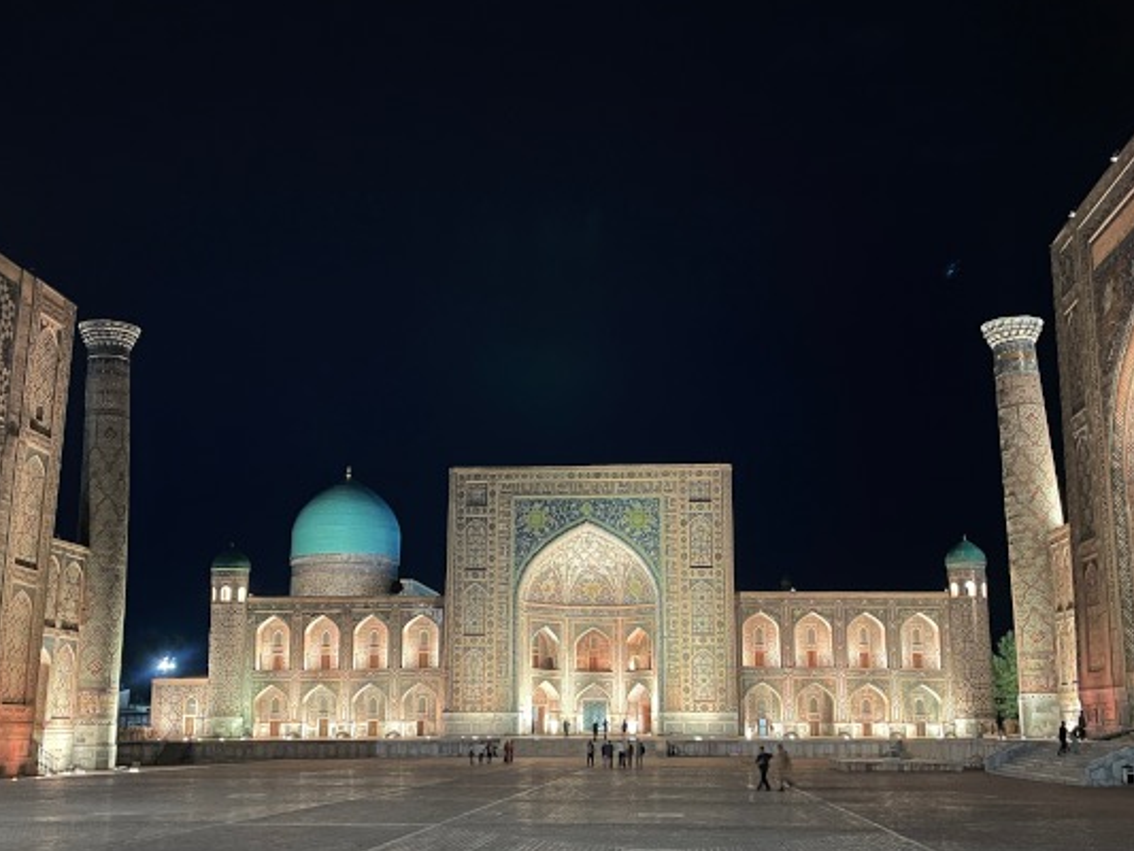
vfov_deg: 36.8
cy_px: 472
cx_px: 555
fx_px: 1278
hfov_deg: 47.9
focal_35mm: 39
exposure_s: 1/13
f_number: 1.6
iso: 640
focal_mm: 4.2
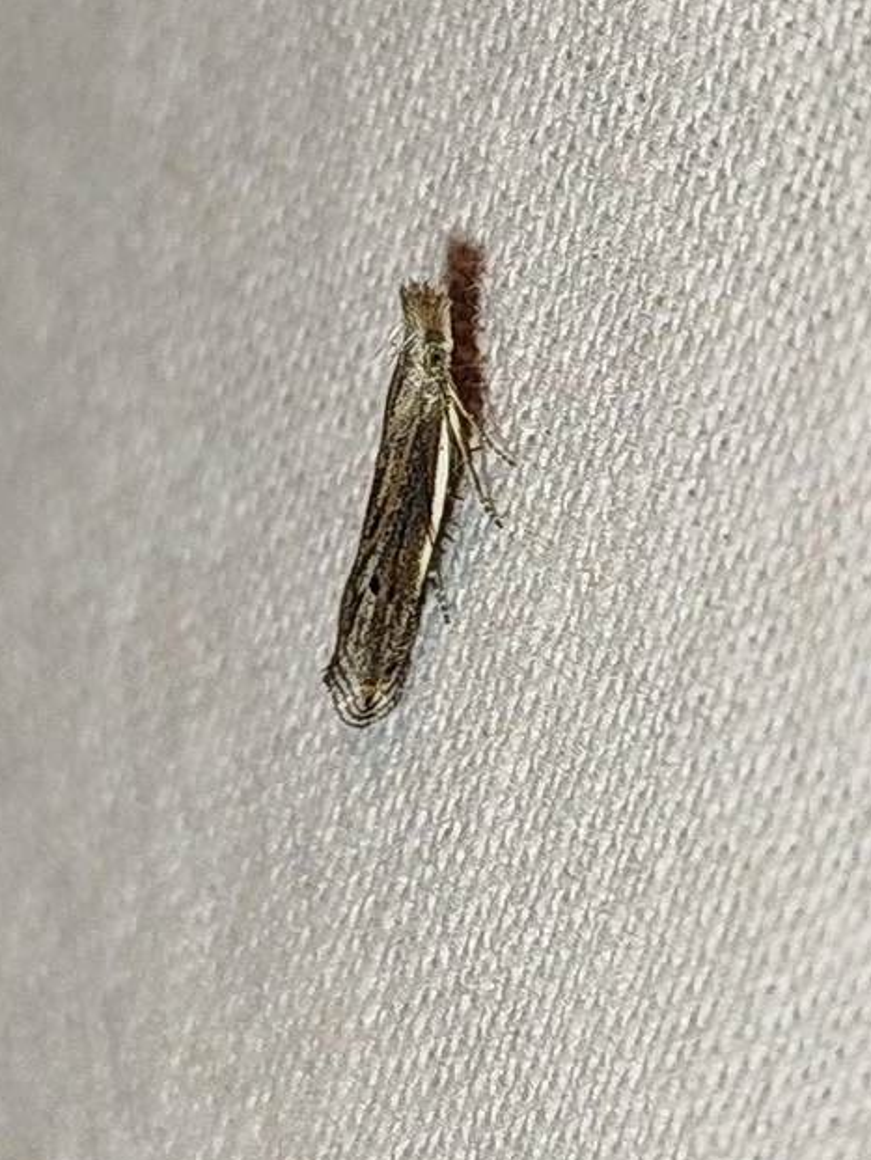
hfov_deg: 11.0
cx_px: 397
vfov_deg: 14.6
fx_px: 4526
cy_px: 470
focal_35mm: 135
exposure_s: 1/50
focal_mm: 5.31
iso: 80
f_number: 1.7
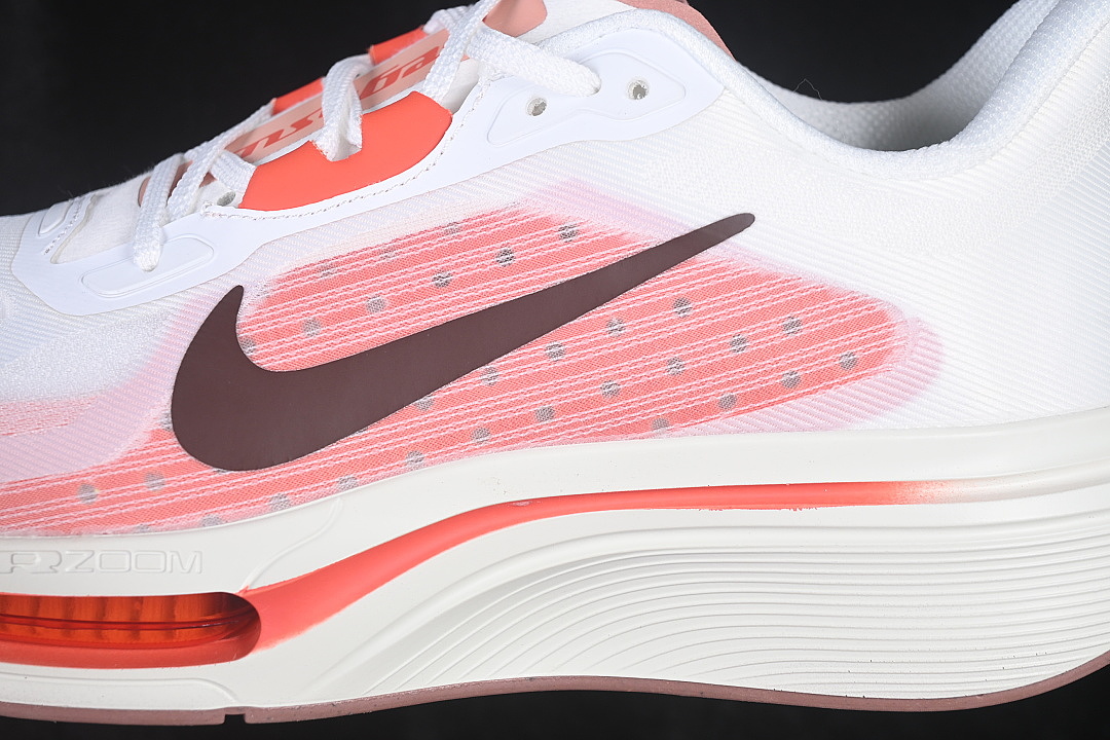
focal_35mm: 75
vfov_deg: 18.2
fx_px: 2312
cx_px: 555
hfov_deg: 27.0
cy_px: 370
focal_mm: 50
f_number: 7.1
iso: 160
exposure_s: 1/80
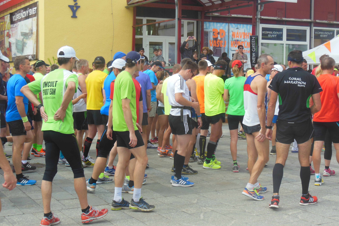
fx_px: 565
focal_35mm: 60
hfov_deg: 33.4
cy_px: 98
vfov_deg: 22.6
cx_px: 170
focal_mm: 10.2
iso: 125
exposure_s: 1/640
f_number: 4.1
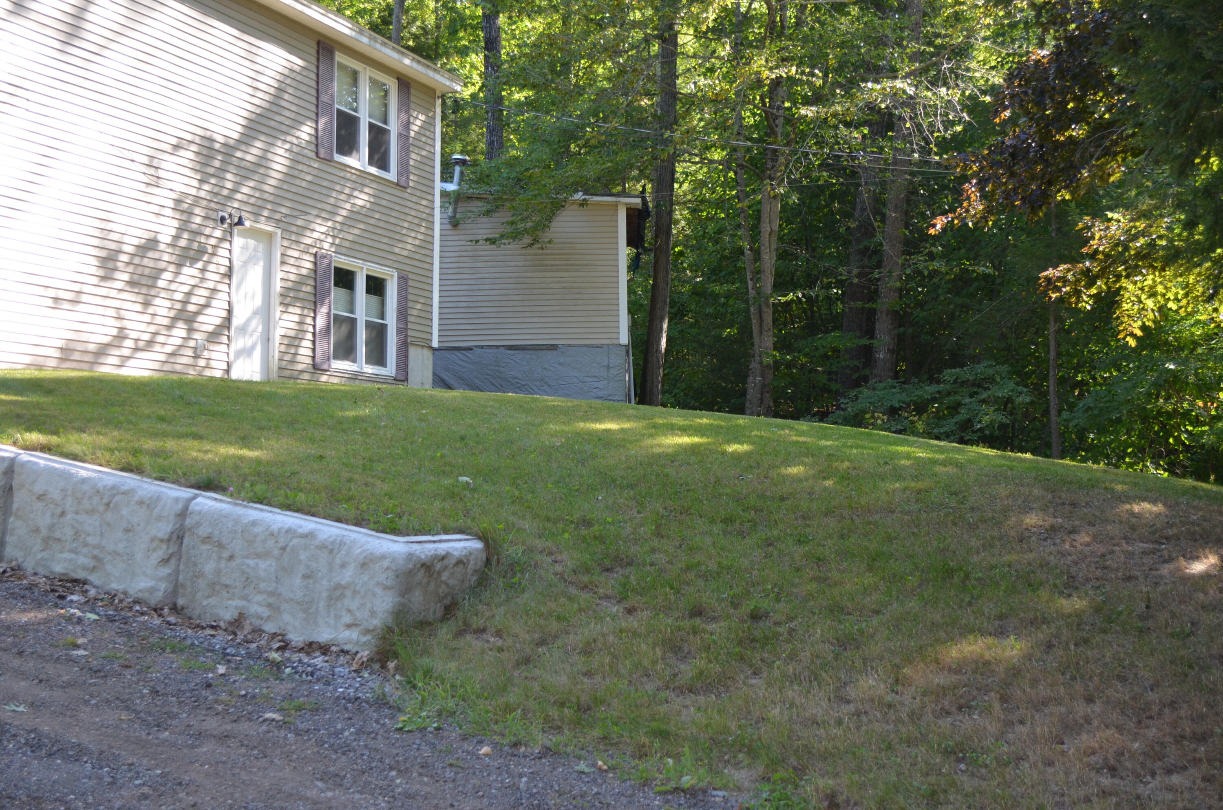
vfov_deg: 28.0
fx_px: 1627
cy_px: 405
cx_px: 612
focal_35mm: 48
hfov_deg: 41.2
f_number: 4.8
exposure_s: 1/125
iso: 280
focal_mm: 32
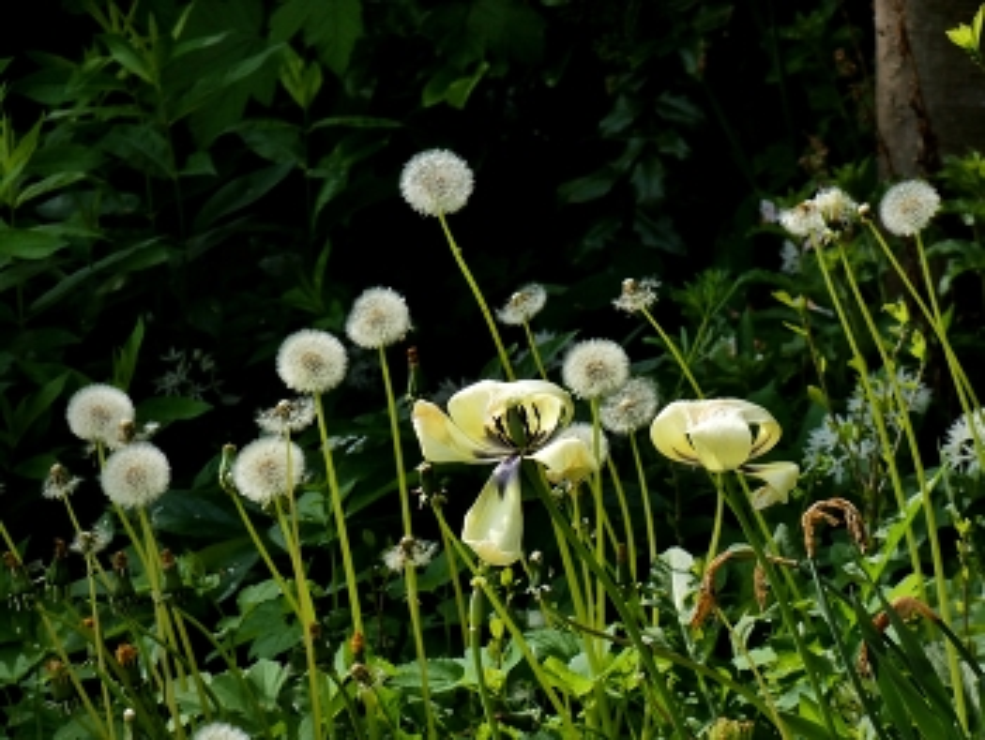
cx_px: 492
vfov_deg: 4.1
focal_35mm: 362
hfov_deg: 5.5
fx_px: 10308
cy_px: 370
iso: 80
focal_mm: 64.9
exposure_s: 1/323
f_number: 5.6
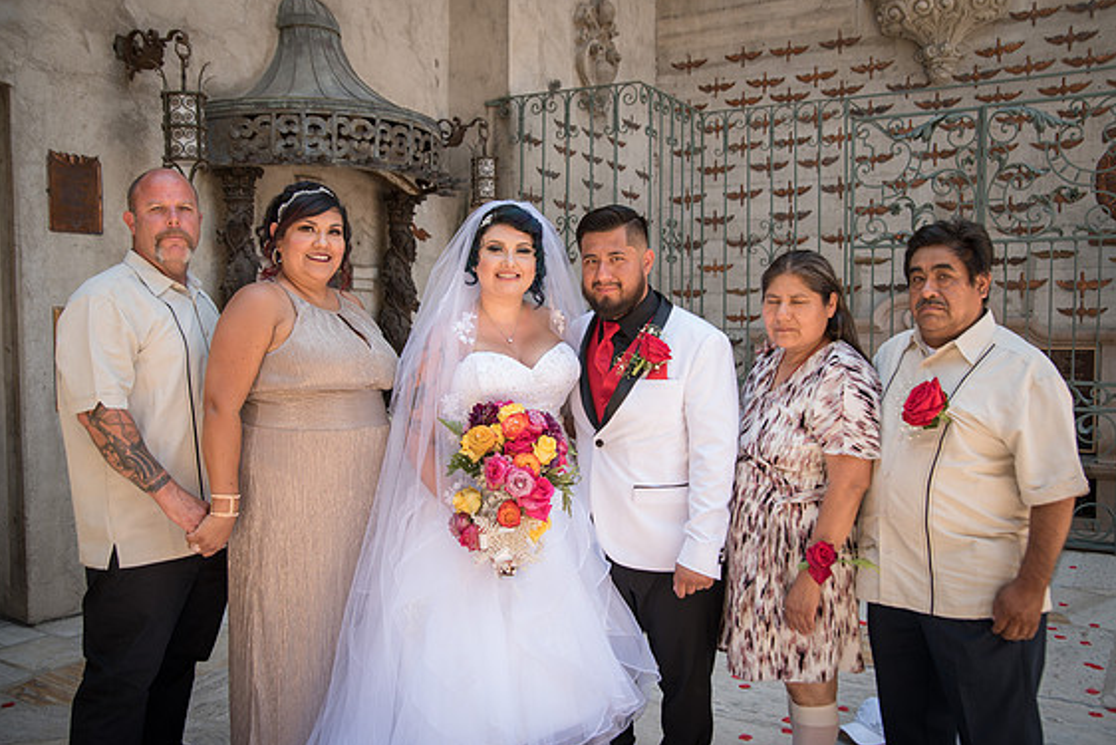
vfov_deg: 41.1
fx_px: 992
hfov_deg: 58.7
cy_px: 376
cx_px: 552
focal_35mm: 32
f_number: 4.5
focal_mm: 31
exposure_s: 1/100
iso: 100
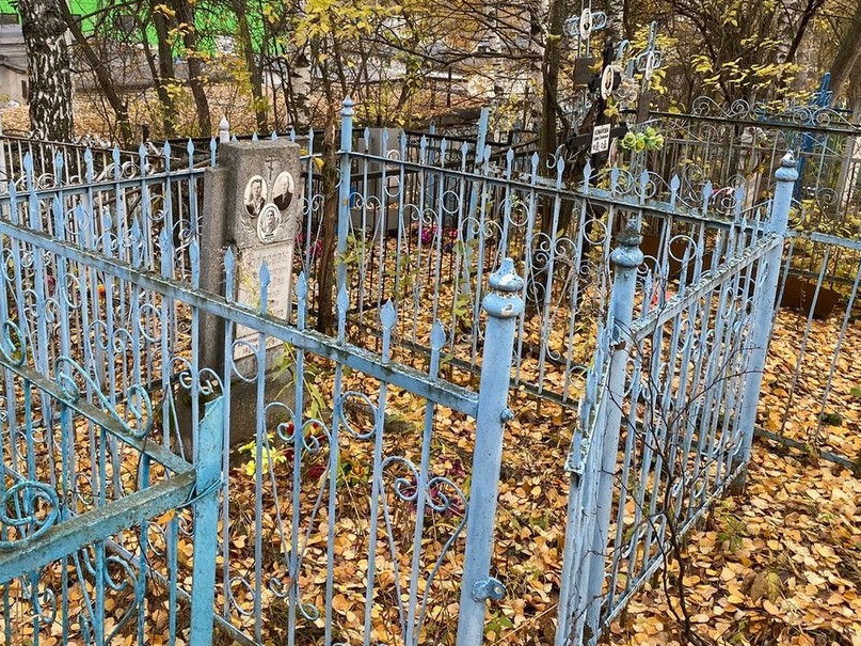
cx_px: 361
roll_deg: -3.6
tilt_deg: -17.1
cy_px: 255
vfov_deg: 42.7
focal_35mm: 33
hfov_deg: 55.1
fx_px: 821
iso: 80
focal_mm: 4.25
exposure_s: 1/121
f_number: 1.8
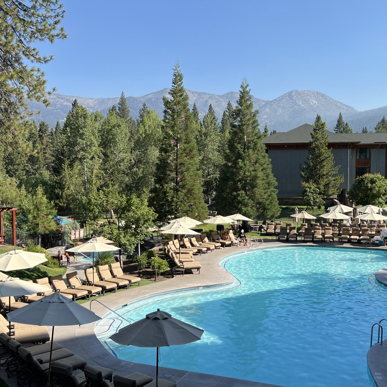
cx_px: 224
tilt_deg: -5.4
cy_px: 204
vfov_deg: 43.8
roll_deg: +0.2
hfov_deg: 43.7
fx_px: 481
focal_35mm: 38
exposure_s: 1/2762
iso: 50
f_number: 1.5
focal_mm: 5.7
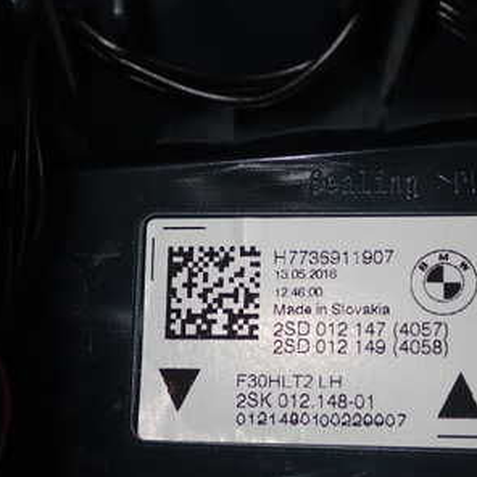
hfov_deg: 25.3
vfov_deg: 25.3
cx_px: 279
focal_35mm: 68
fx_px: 1060
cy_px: 293
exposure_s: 1/40
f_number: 8
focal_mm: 6.83
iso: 200
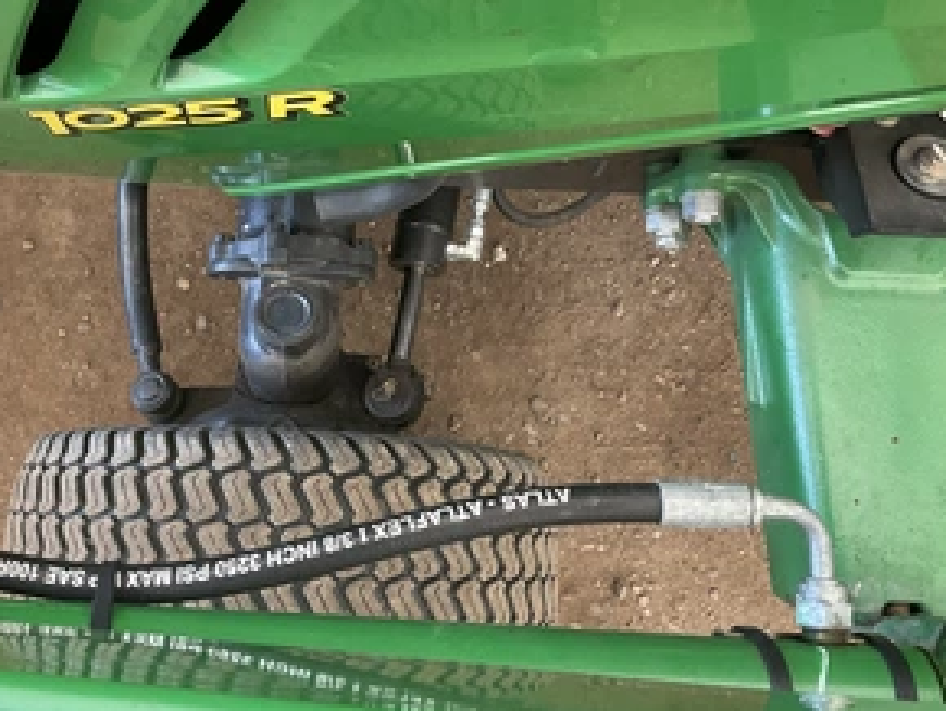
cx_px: 365
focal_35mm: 40
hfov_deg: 46.4
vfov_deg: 35.9
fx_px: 1094
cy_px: 280
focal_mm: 3
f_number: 1.8
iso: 64
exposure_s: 1/80
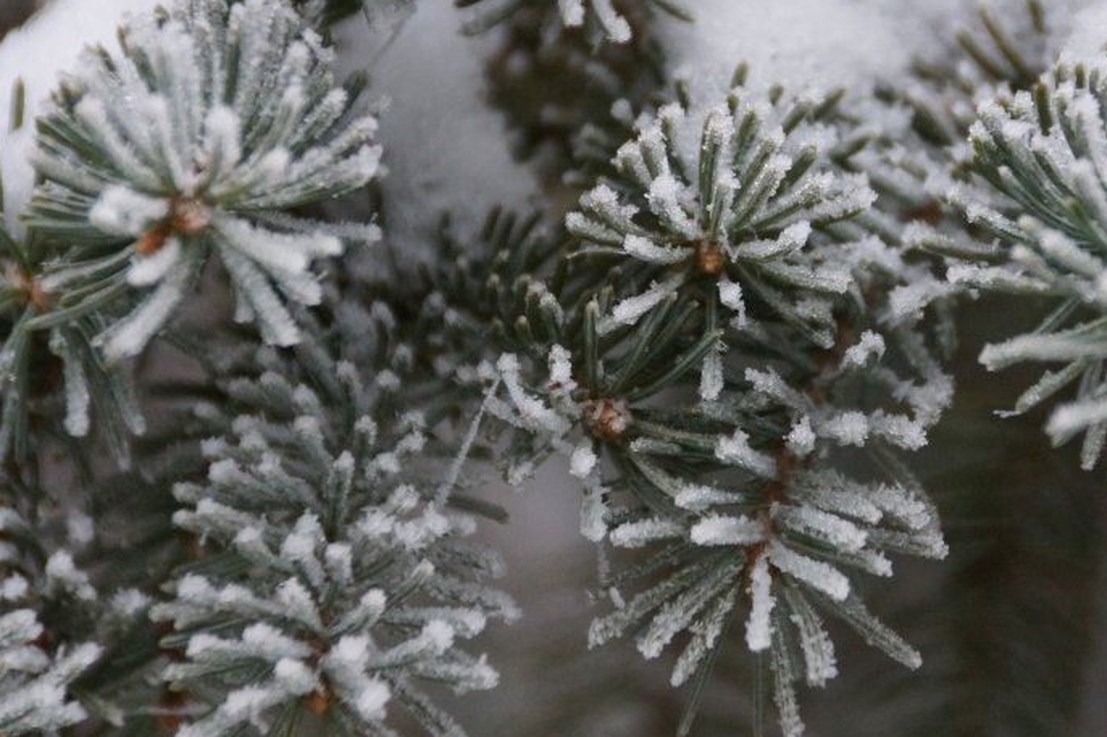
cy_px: 261
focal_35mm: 547
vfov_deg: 2.5
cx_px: 787
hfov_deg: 3.8
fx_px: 16815
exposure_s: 1/125
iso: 1600
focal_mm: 250
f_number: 6.3
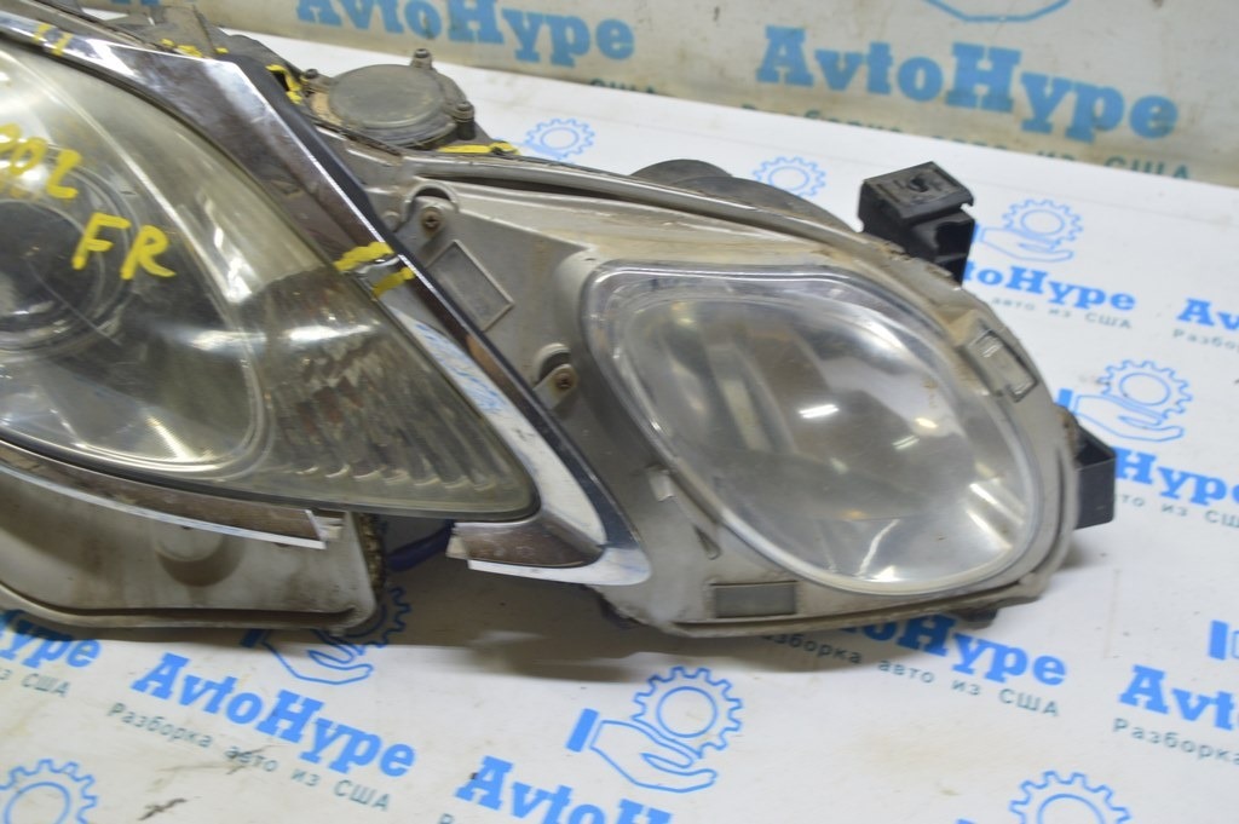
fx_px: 1341
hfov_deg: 49.6
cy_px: 412
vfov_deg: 34.2
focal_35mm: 39
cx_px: 620
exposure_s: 1/20
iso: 400
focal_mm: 26
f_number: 5.6
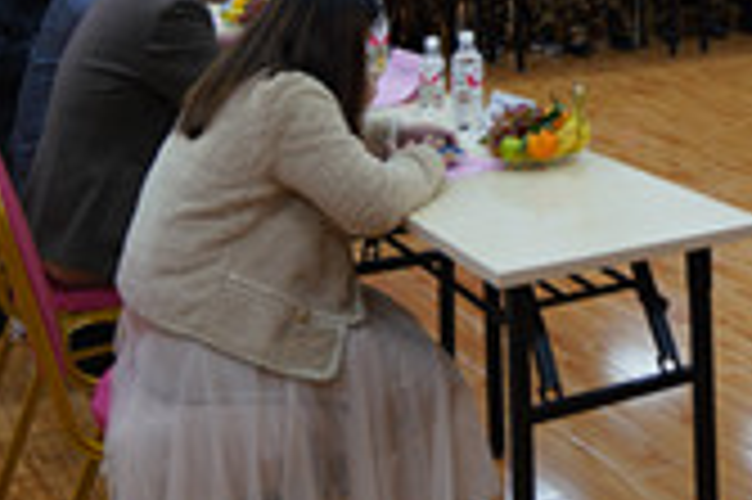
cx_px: 869
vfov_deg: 17.2
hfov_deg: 25.6
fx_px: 1502
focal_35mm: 72
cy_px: -232
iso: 100
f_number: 2.8
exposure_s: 1/25
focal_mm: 24
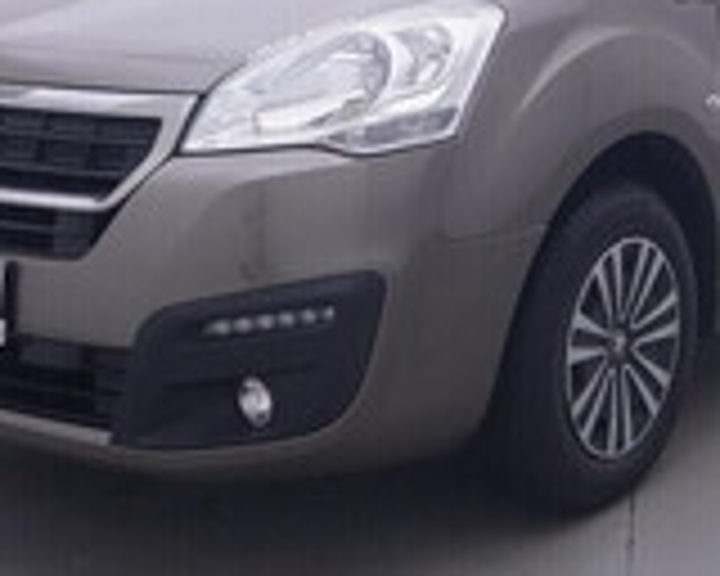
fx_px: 1547
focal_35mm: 73
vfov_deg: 20.3
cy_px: -34
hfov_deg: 25.4
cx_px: 641
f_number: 5
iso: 200
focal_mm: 15
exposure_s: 1/80
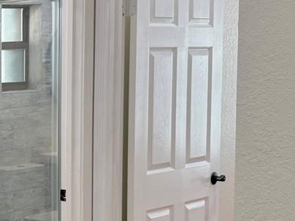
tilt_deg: -7.3
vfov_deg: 15.5
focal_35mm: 95
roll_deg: +1.8
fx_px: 810
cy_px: 168
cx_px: -157
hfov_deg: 18.2
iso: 200
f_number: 1.78
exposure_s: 1/120
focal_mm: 6.76
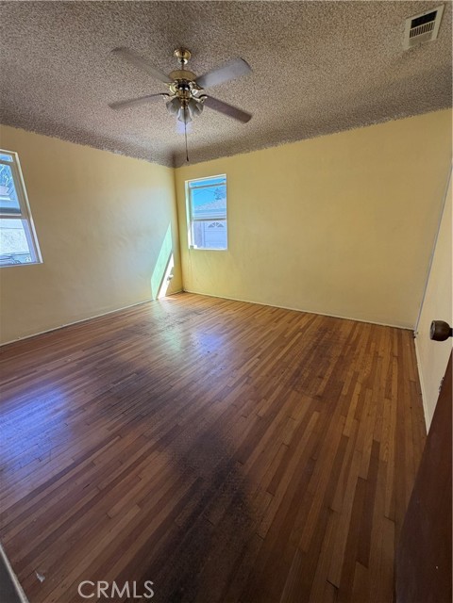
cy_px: 302
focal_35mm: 14
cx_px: 226
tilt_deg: -16.7
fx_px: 244
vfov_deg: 102.1
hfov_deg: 85.7
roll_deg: +0.8
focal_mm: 2.22
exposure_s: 1/121
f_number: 2.2
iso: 100
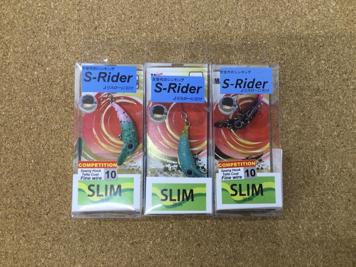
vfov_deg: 45.4
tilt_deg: -85.9
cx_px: 178
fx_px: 319
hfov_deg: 58.4
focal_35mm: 31
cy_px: 134
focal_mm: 3.3
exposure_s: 1/30
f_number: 2.4
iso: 32
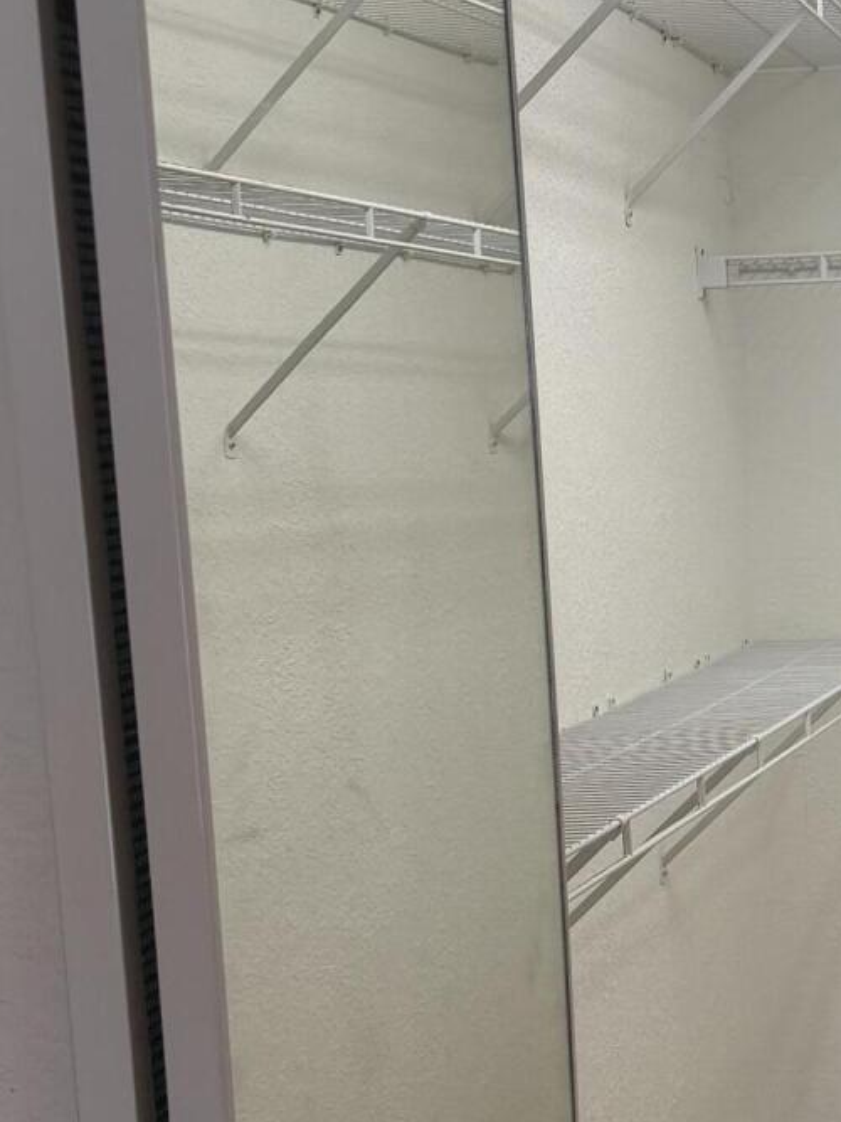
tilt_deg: -9.0
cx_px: 965
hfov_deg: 19.4
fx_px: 2333
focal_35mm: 72
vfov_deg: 26.8
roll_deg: +2.6
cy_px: 787
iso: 160
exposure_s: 1/120
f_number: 1.78
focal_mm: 6.76
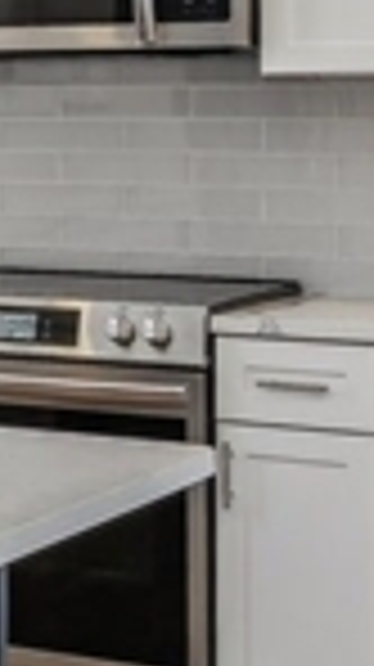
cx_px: -577
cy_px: 61
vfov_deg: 18.2
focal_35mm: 116
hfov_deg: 9.2
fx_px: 2050
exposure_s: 1/60
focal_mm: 10.5
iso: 320
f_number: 5.6
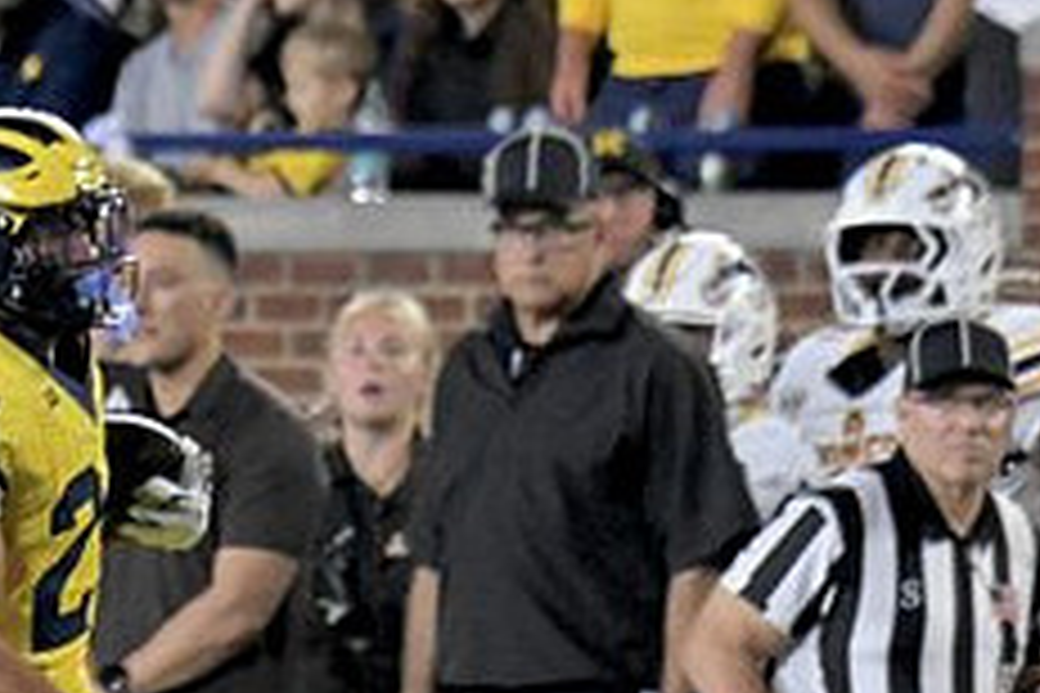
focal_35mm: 1241
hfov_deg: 1.7
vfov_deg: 1.1
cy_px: 673
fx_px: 35848
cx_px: -45
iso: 6400
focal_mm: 330
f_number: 5.6
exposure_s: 1/1000
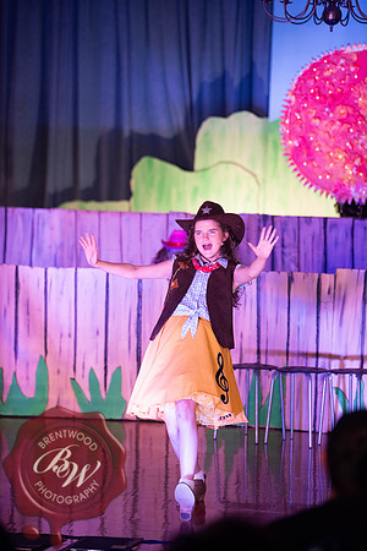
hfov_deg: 8.9
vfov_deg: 13.2
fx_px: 2370
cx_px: 184
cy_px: 276
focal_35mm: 155
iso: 720
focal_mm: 155
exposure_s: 1/160
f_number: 2.8
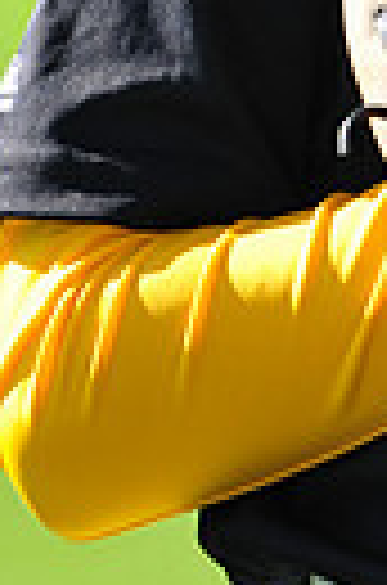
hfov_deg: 1.5
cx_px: 774
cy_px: -572
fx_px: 14508
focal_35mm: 895
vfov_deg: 2.3
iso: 200
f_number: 5
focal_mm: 200
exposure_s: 1/500
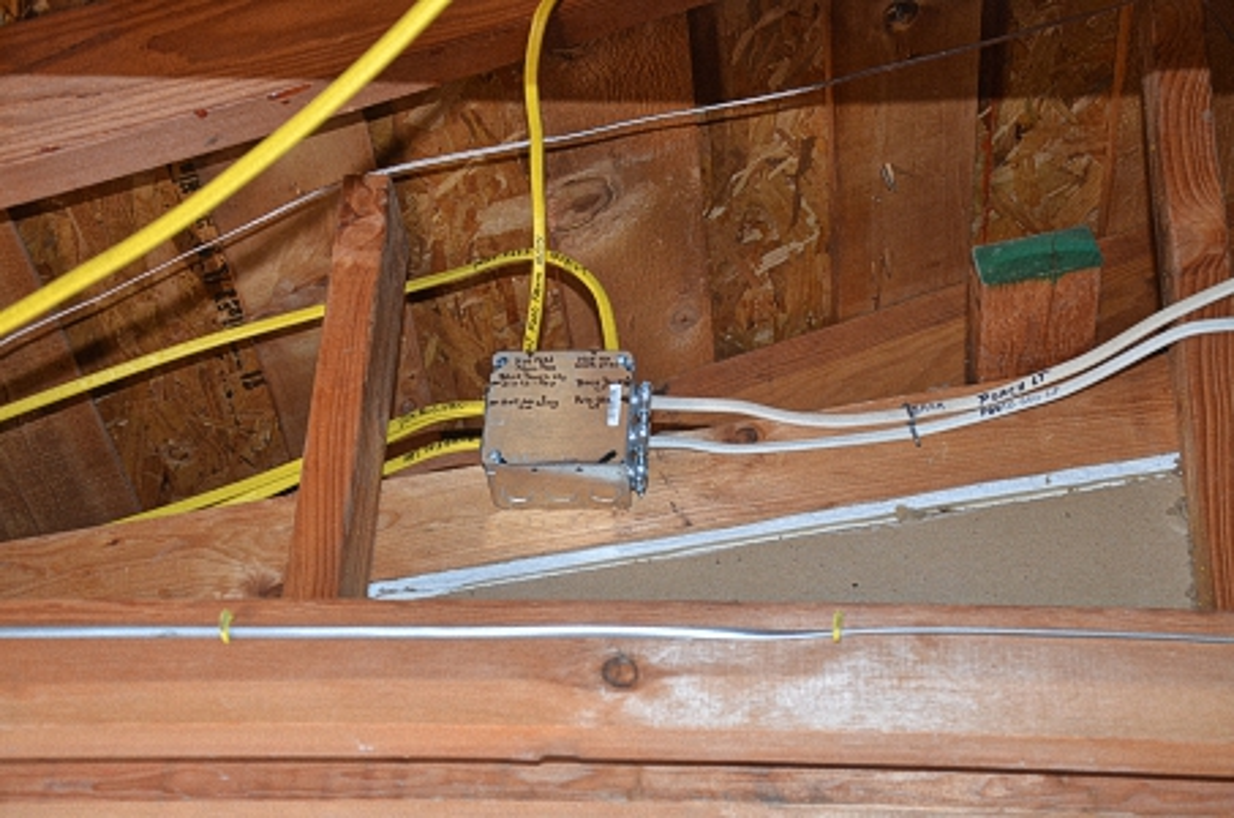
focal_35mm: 72
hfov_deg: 28.1
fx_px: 2463
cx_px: 617
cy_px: 409
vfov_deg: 18.8
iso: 400
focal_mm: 48
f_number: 5.6
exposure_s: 1/60
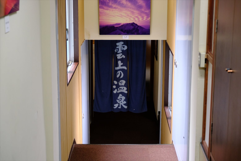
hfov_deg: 28.8
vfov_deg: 19.5
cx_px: 120
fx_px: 469
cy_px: 80
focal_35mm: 70
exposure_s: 1/70
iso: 1250
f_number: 4.7
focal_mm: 46.6
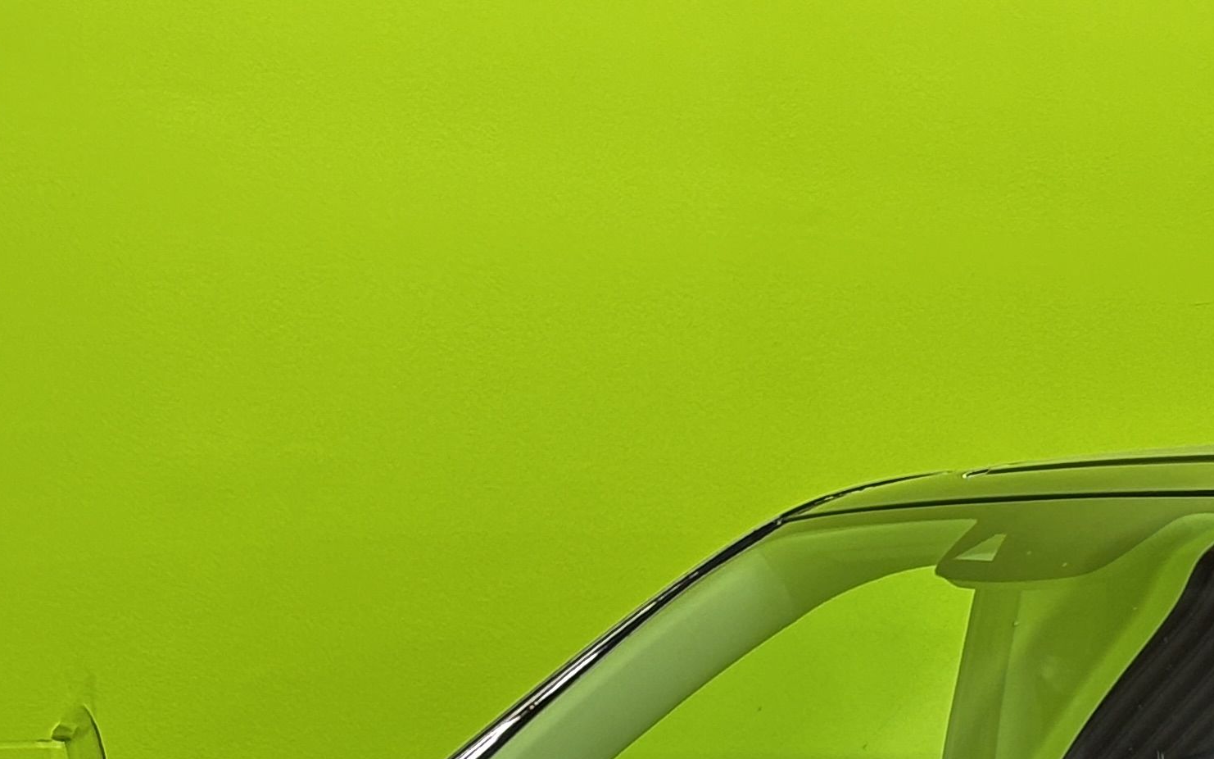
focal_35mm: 150
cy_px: 1161
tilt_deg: -6.1
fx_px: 4962
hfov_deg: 13.7
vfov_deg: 8.5
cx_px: 1302
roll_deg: -0.1
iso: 80
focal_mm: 5.96
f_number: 1.6
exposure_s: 1/50
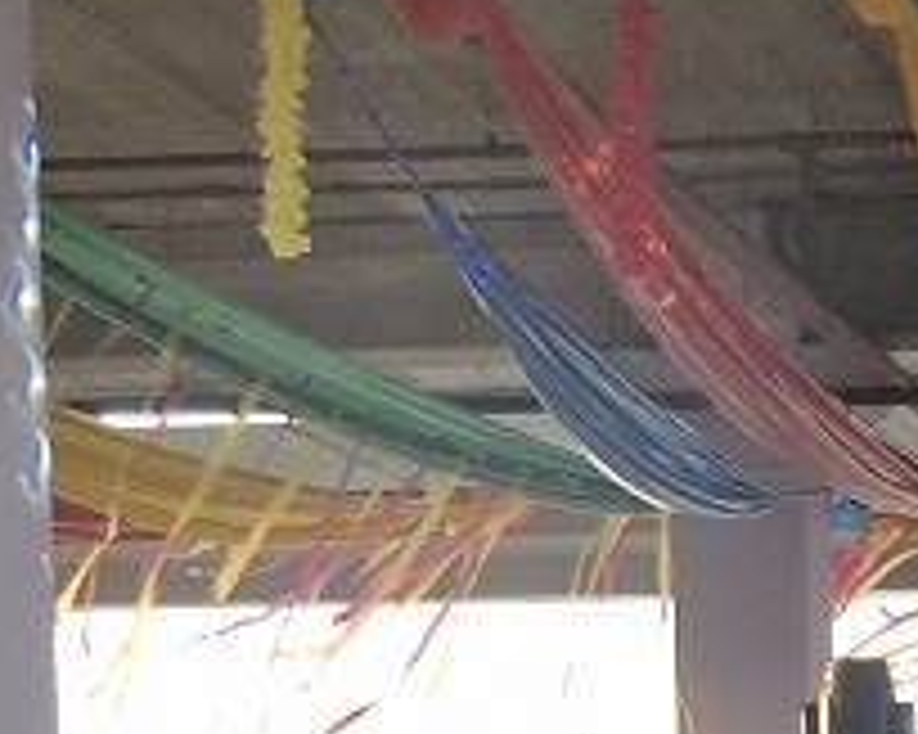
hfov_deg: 14.2
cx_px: 1066
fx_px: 3585
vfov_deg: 10.5
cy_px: 1608
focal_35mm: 132
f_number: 1.8
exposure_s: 1/180
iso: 80
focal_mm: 5.54
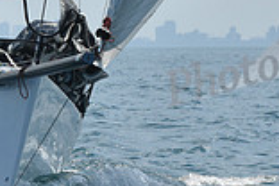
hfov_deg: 4.0
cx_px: 75
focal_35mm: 520
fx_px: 4030
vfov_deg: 2.6
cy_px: -8
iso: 250
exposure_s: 1/1250
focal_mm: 140
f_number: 9
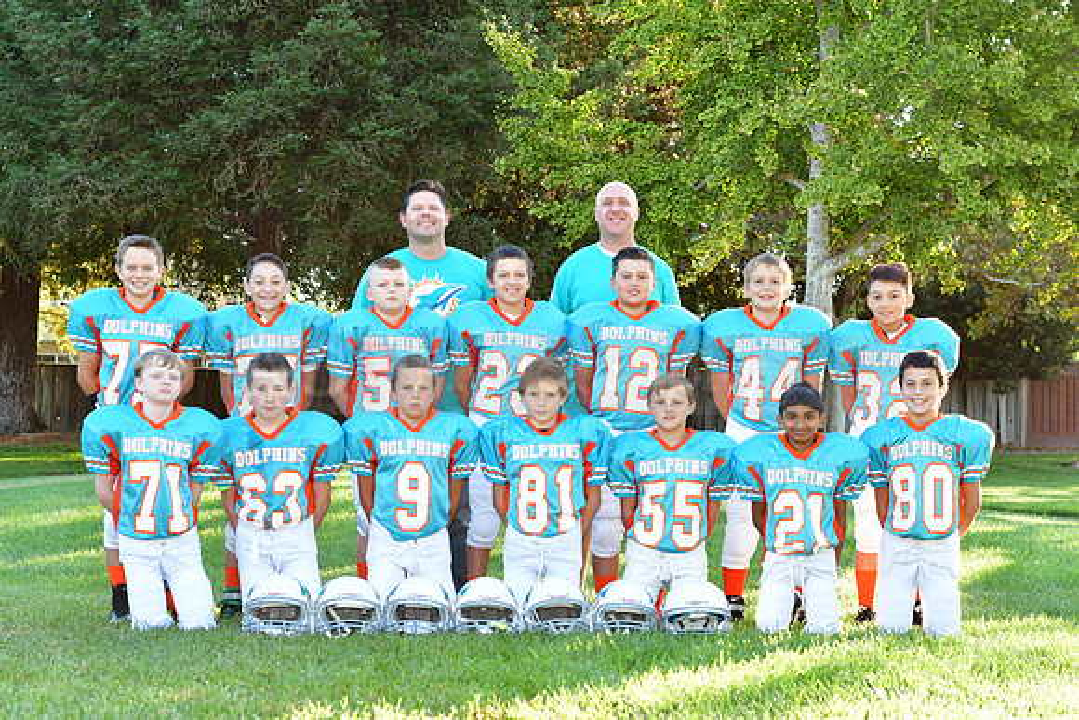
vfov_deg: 18.2
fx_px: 2248
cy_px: 360
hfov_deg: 27.0
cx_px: 540
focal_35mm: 75
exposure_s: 1/100
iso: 400
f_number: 6.3
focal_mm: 50
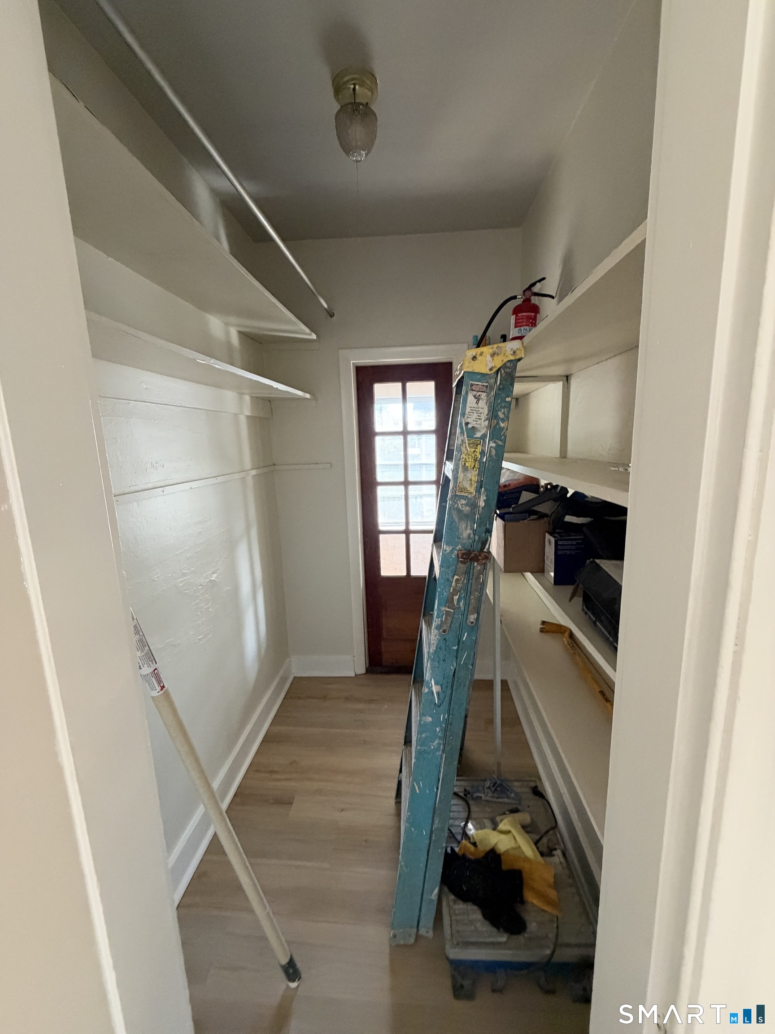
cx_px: 388
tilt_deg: -10.3
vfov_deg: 102.1
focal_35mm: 14
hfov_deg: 85.7
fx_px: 418
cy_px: 517
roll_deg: +2.0
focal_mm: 2.22
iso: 640
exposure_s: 1/60
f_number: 2.2
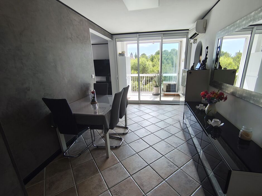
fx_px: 121
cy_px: 103
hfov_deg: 94.4
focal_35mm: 16
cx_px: 139
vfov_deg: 78.0
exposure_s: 1/100
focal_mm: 1.65
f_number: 2.2
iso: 80
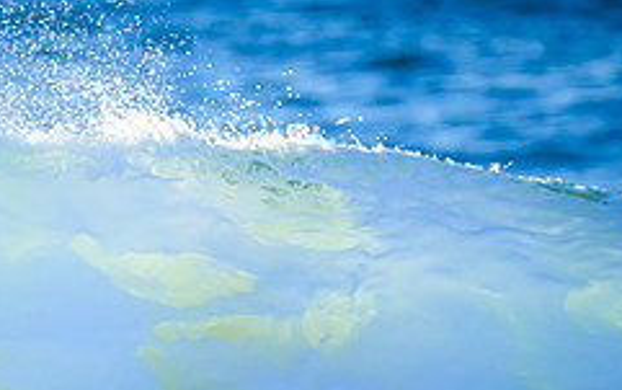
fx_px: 38524
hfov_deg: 0.9
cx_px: -147
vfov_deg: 0.6
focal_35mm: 2271
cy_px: 397
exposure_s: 1/2000
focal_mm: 800
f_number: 6.3
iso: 720
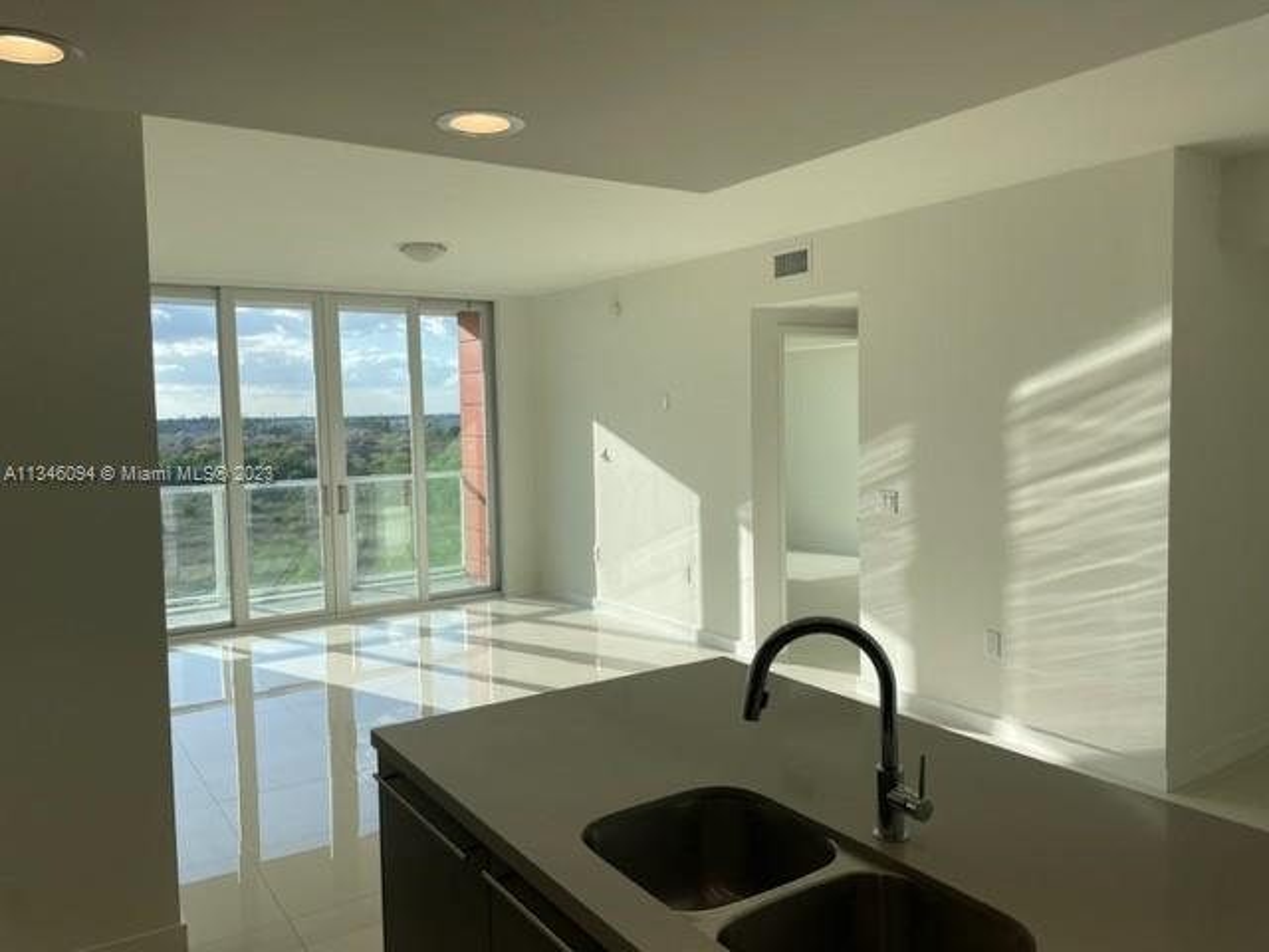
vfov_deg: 53.1
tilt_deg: -3.6
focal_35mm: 26
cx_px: 634
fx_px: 953
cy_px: 476
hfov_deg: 67.3
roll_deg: +1.6
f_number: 1.6
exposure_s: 1/1667
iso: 32
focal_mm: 4.2
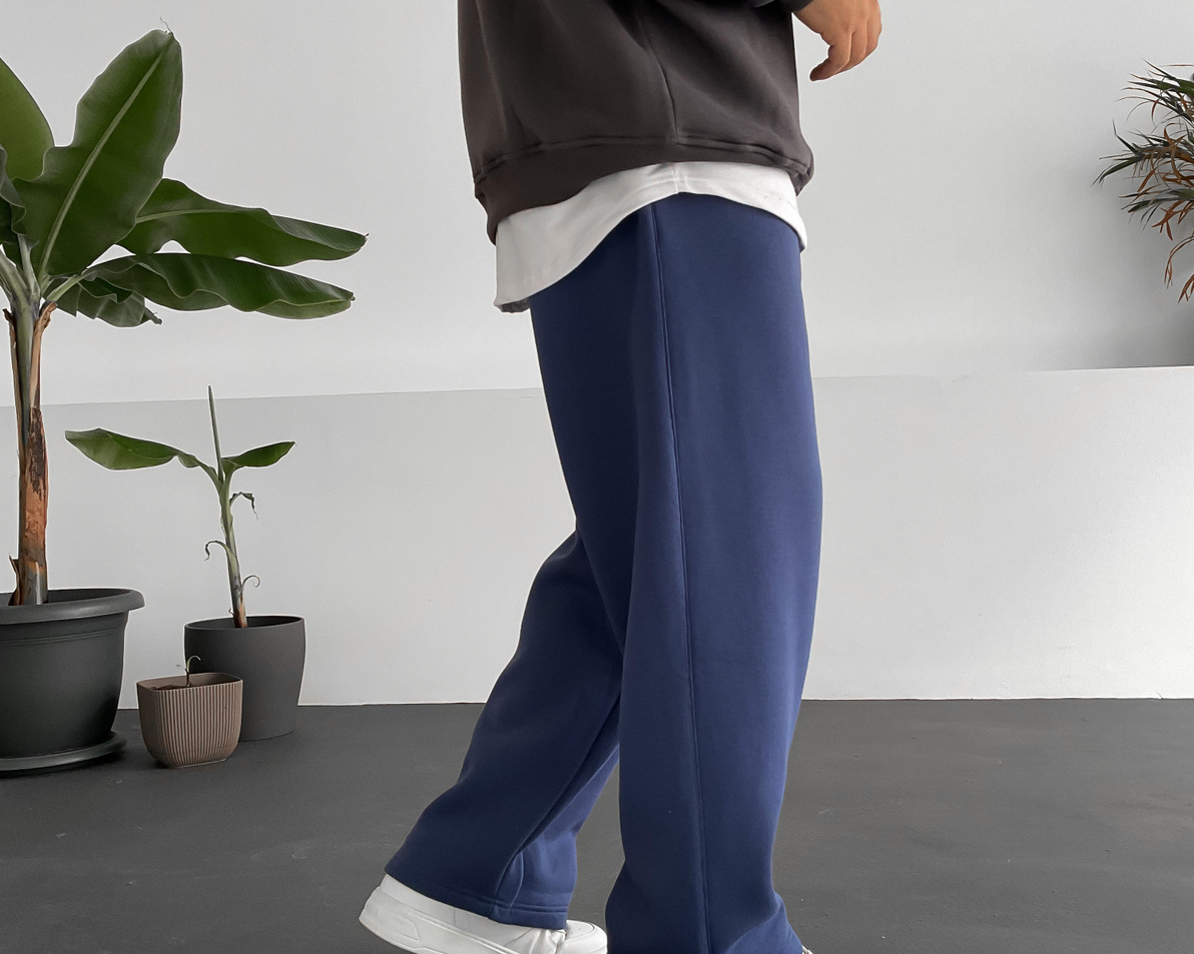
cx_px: 598
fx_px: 1343
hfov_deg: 47.9
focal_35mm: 38
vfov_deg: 39.1
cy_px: 519
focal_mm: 3
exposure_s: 1/90
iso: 64
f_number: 1.8
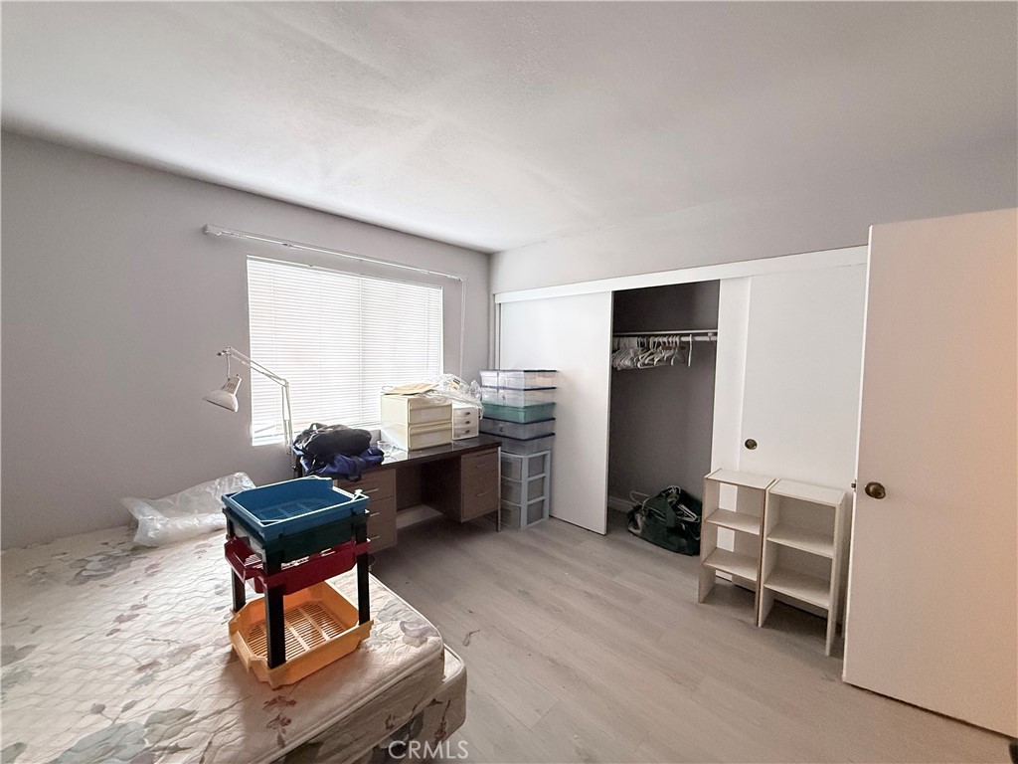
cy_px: 382
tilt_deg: -3.5
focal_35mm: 14
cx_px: 509
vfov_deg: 85.7
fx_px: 412
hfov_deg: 102.1
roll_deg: -0.5
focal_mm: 2.22
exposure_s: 1/60
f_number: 2.2
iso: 500
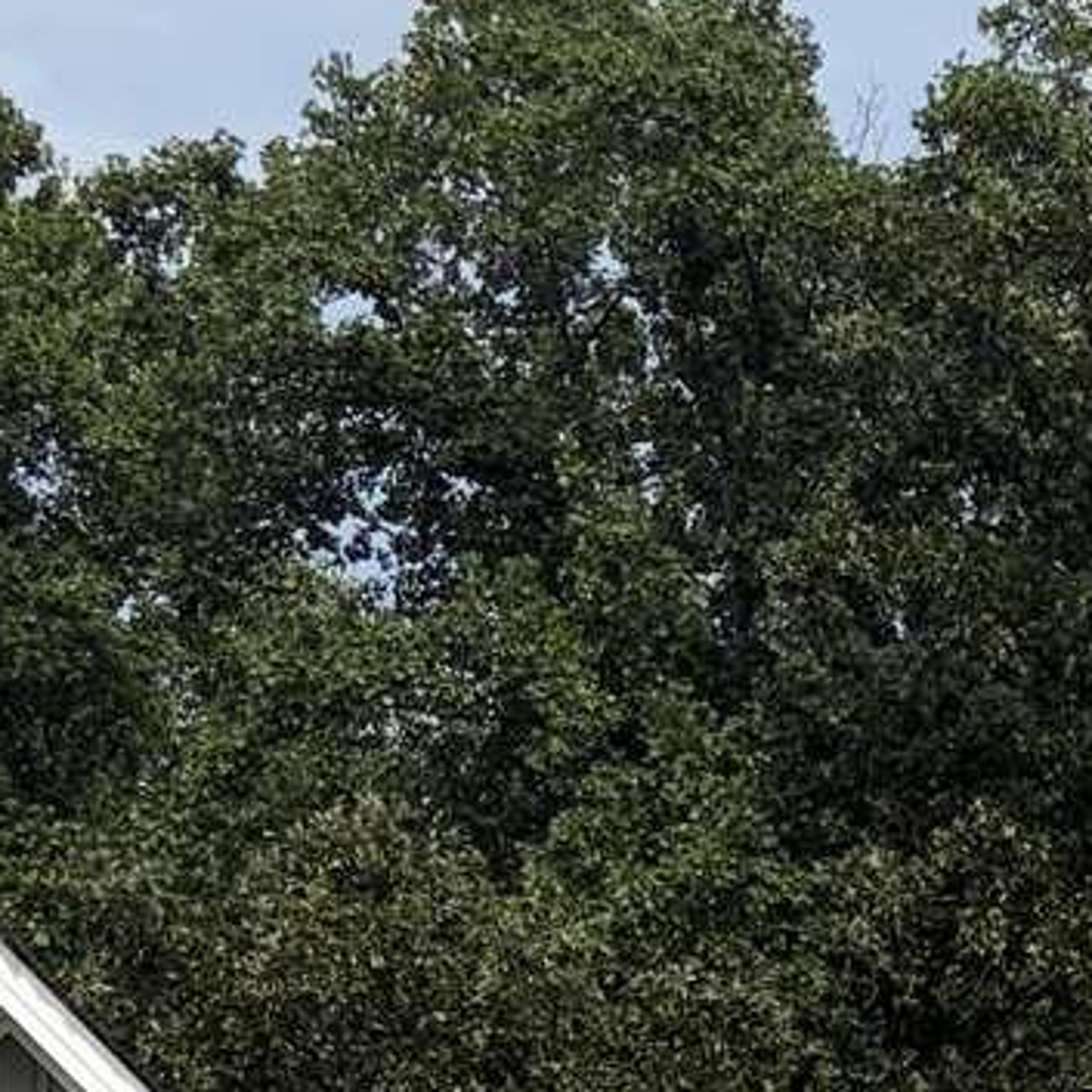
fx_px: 5354
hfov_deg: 11.0
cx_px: 1819
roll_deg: +0.6
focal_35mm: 150
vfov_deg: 10.8
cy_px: 2039
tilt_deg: +1.4
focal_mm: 5.96
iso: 64
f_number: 1.6
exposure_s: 1/3831
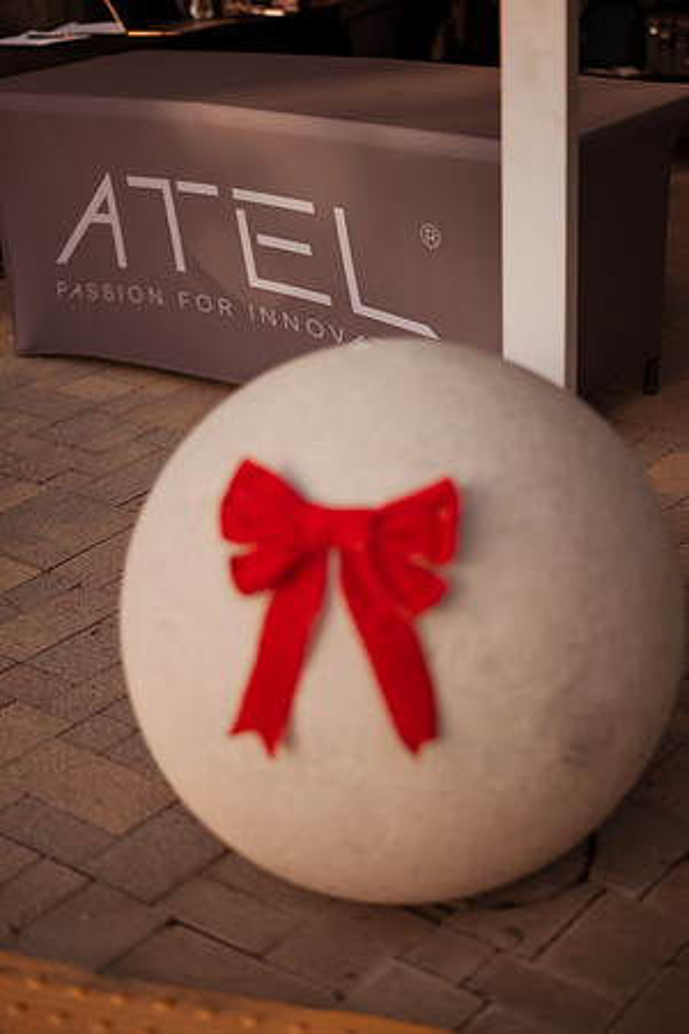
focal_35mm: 58
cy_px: 517
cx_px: 344
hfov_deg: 23.4
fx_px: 1665
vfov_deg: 34.5
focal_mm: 58
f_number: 1.4
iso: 125
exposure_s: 1/2000
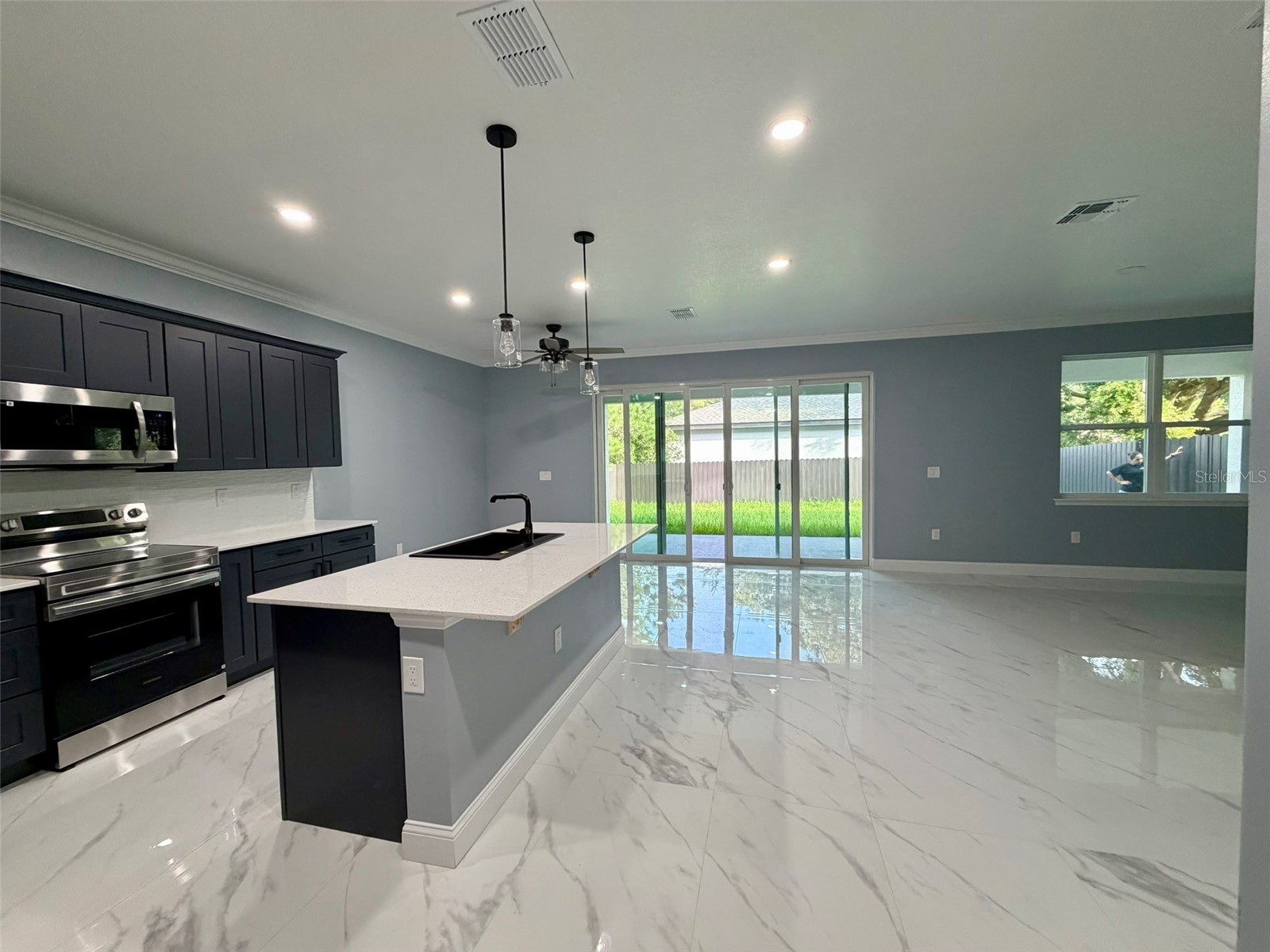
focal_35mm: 14
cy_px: 476
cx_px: 635
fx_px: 514
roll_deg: +1.4
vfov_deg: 85.7
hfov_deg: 102.1
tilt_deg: -3.1
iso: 250
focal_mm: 2.22
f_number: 2.2
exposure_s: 1/120
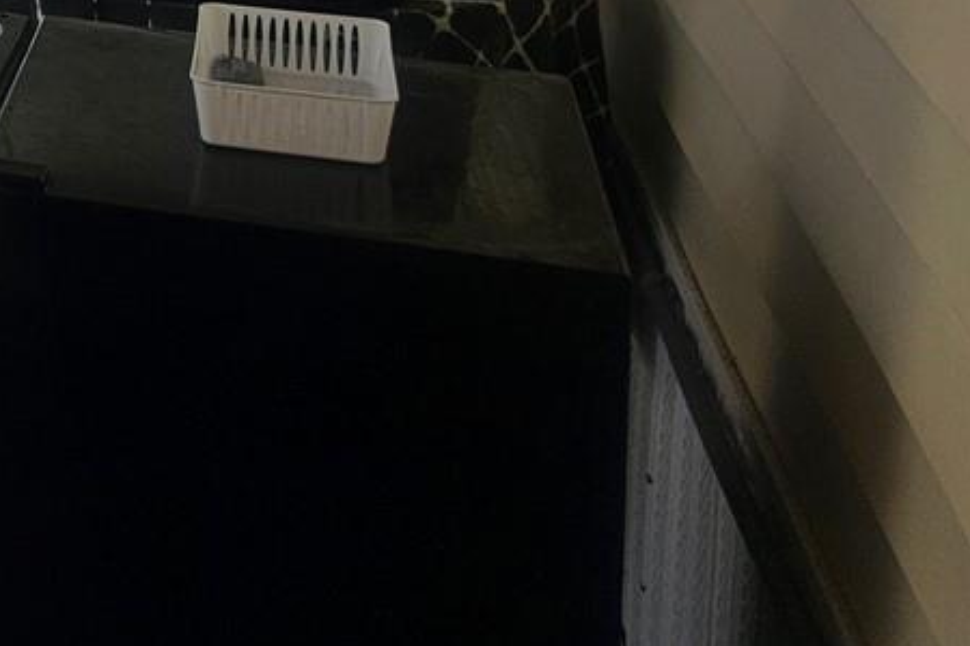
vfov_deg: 14.3
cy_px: -484
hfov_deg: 19.5
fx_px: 2290
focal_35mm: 85
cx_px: -642
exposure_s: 1/223
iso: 10
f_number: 1.7
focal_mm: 6.3
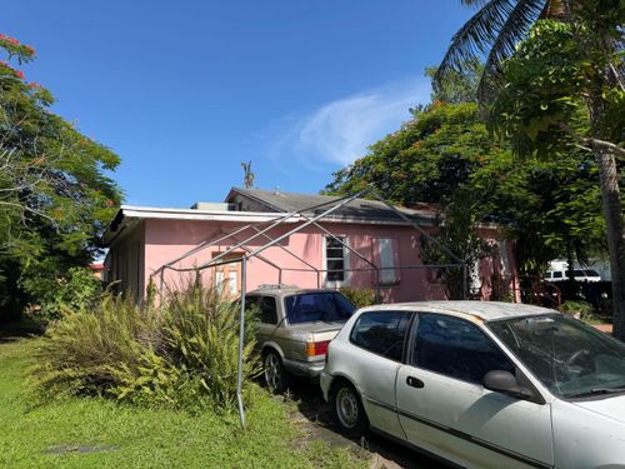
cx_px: 312
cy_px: 234
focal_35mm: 24
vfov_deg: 56.8
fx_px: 433
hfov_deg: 71.6
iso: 80
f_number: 1.78
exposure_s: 1/3584
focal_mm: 6.76
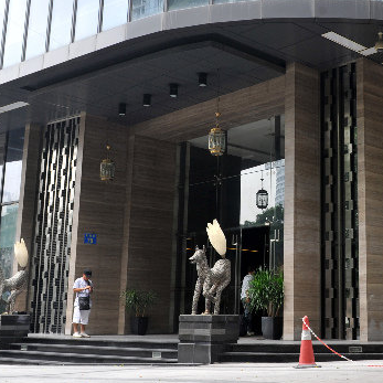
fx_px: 588
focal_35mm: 47
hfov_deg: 34.8
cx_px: 311
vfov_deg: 36.0
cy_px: 177
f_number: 5.6
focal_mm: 24
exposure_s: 1/125
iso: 400
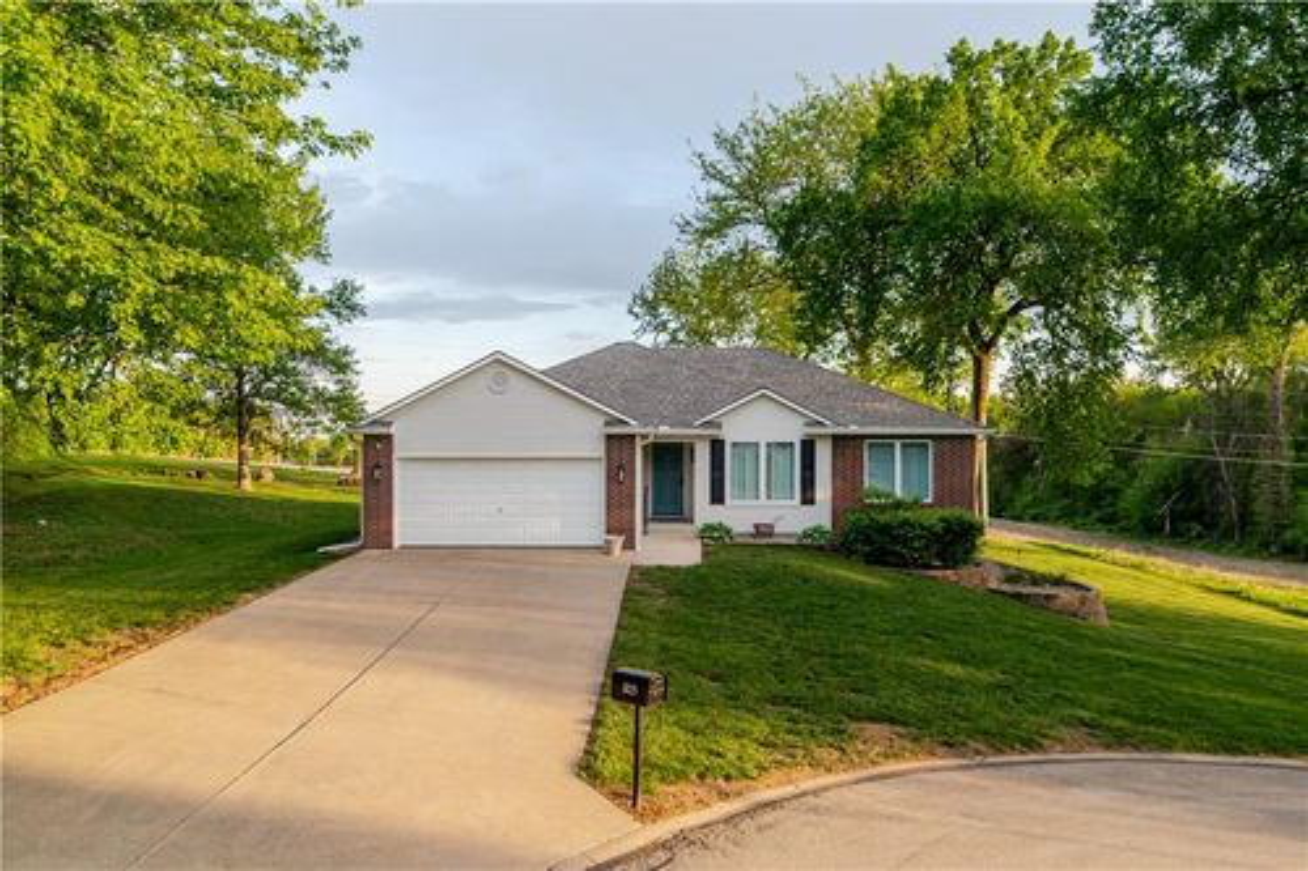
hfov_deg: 65.5
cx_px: 654
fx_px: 1017
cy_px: 436
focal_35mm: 28
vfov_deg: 46.4
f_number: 4.5
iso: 160
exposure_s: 1/320
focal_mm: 28
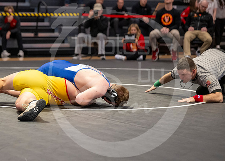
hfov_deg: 16.6
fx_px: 767
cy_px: 108
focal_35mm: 120
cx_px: 66
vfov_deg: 11.9
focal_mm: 85
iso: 3200
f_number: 2.8
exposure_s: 1/1000
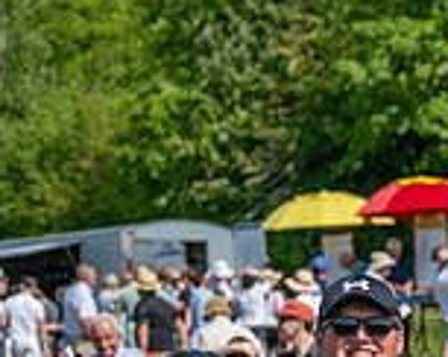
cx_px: 798
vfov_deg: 5.2
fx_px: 3853
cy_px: 608
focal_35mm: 291
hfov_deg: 6.5
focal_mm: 70
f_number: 5
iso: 400
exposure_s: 1/3200
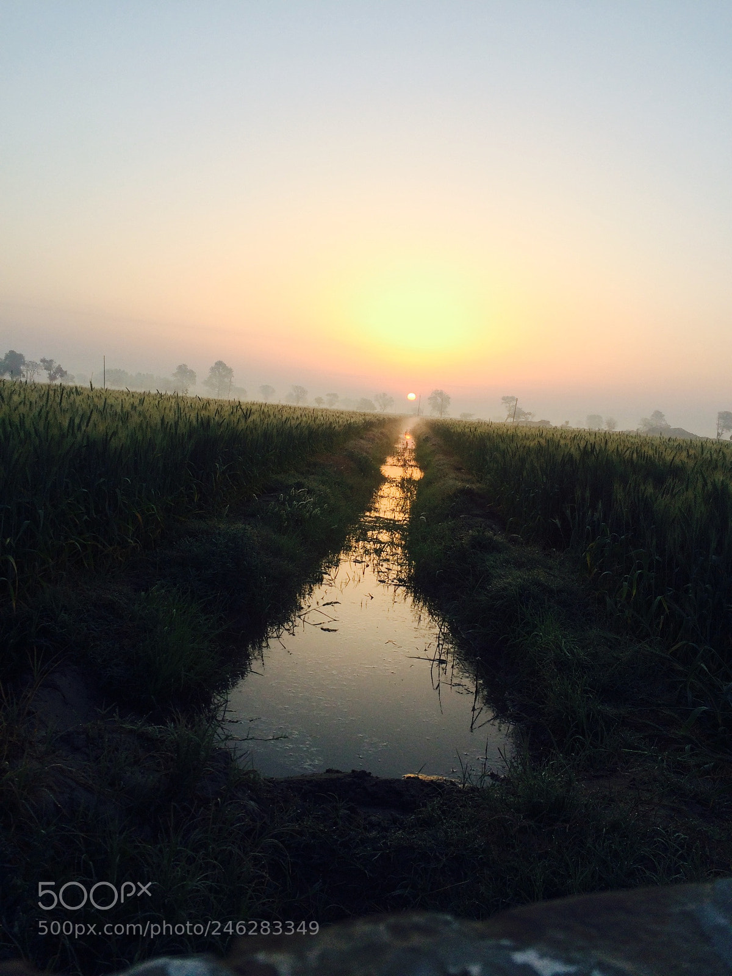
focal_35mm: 29
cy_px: 488
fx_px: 818
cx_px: 366
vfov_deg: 61.7
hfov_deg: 48.2
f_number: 2.2
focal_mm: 4.15
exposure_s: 1/342
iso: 32
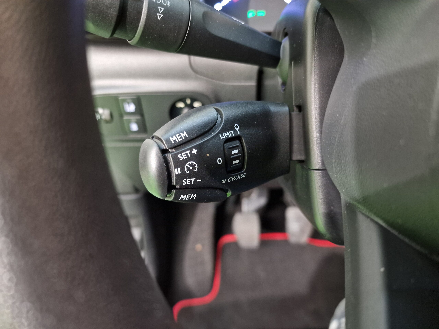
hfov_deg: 73.9
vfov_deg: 58.9
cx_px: 220
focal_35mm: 23
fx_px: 292
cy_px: 164
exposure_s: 1/17
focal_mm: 6.4
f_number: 1.8
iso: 500
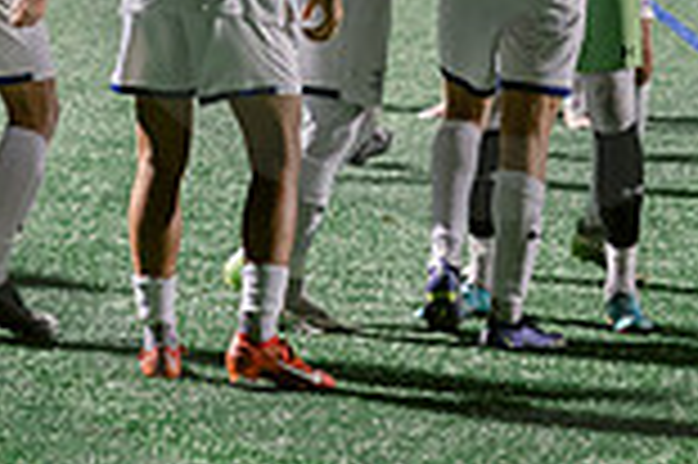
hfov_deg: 7.9
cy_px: -218
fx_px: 5074
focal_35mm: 262
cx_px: 464
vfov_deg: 5.2
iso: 2500
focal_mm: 70
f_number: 3.5
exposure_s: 1/125
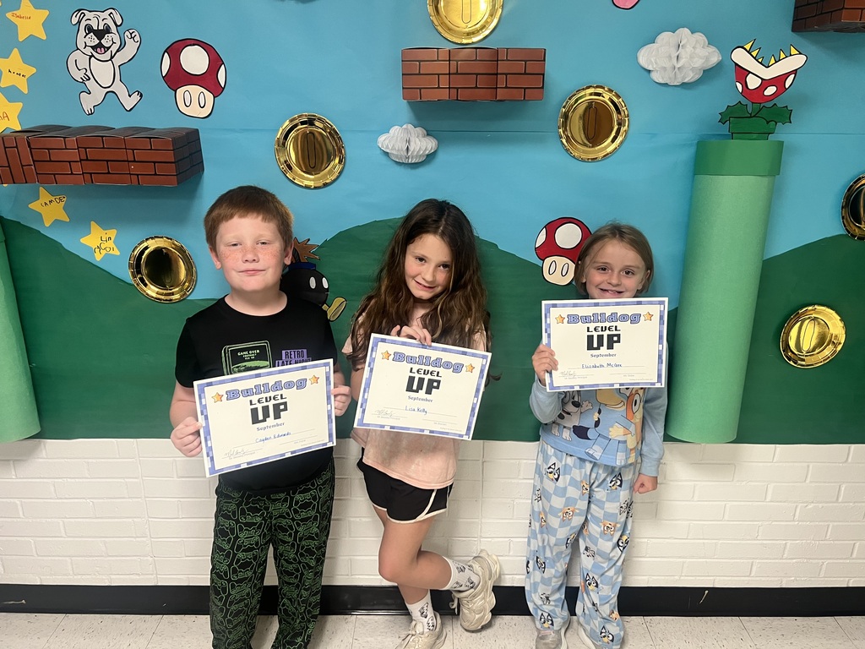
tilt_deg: -17.8
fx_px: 650
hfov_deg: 67.3
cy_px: 324
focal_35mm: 26
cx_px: 432
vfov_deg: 53.1
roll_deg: -1.0
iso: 125
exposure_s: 1/60
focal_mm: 5.7
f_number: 1.5
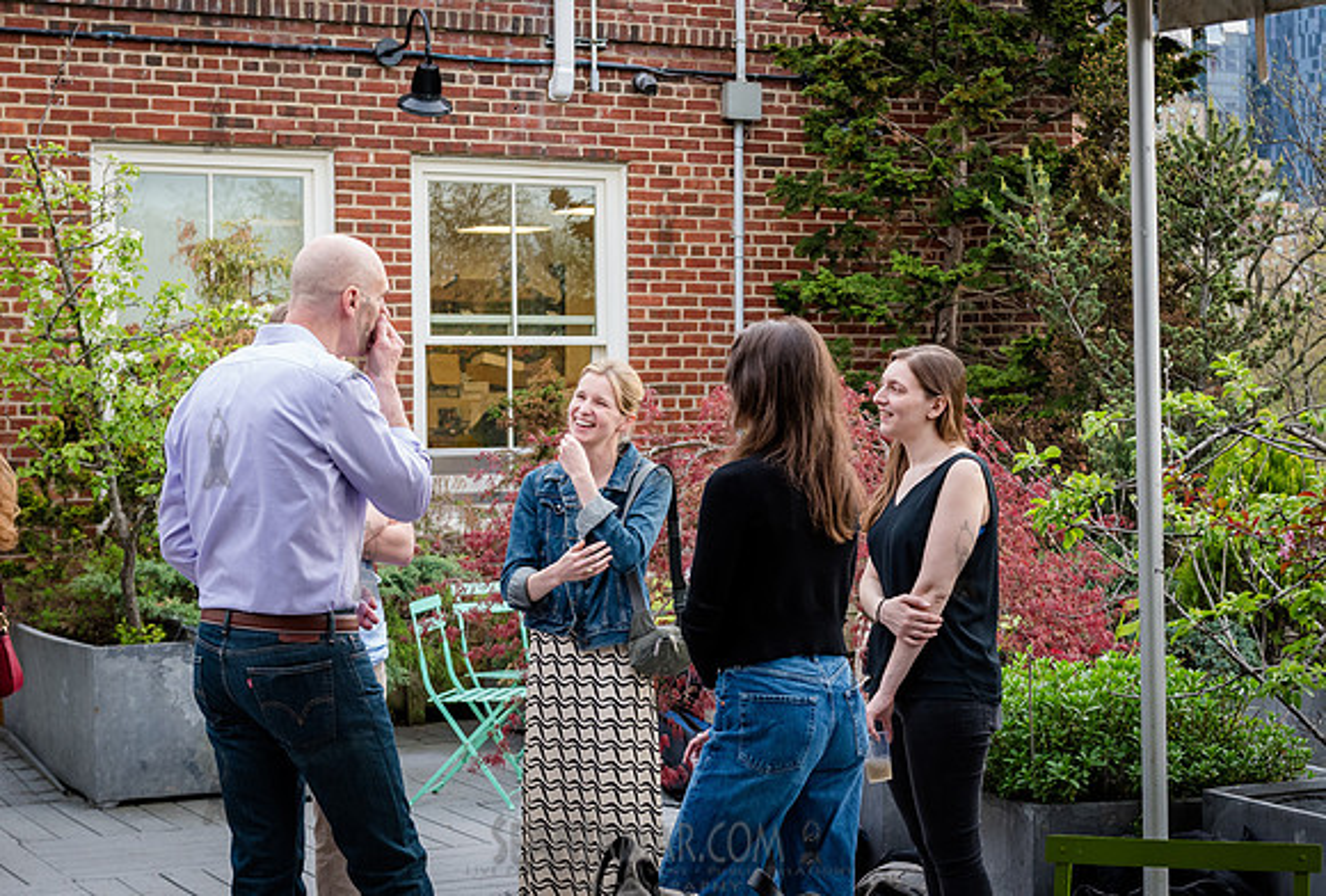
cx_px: 809
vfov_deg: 20.5
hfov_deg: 29.9
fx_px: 2474
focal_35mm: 67
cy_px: 504
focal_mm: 50
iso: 1000
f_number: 4.5
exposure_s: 1/200
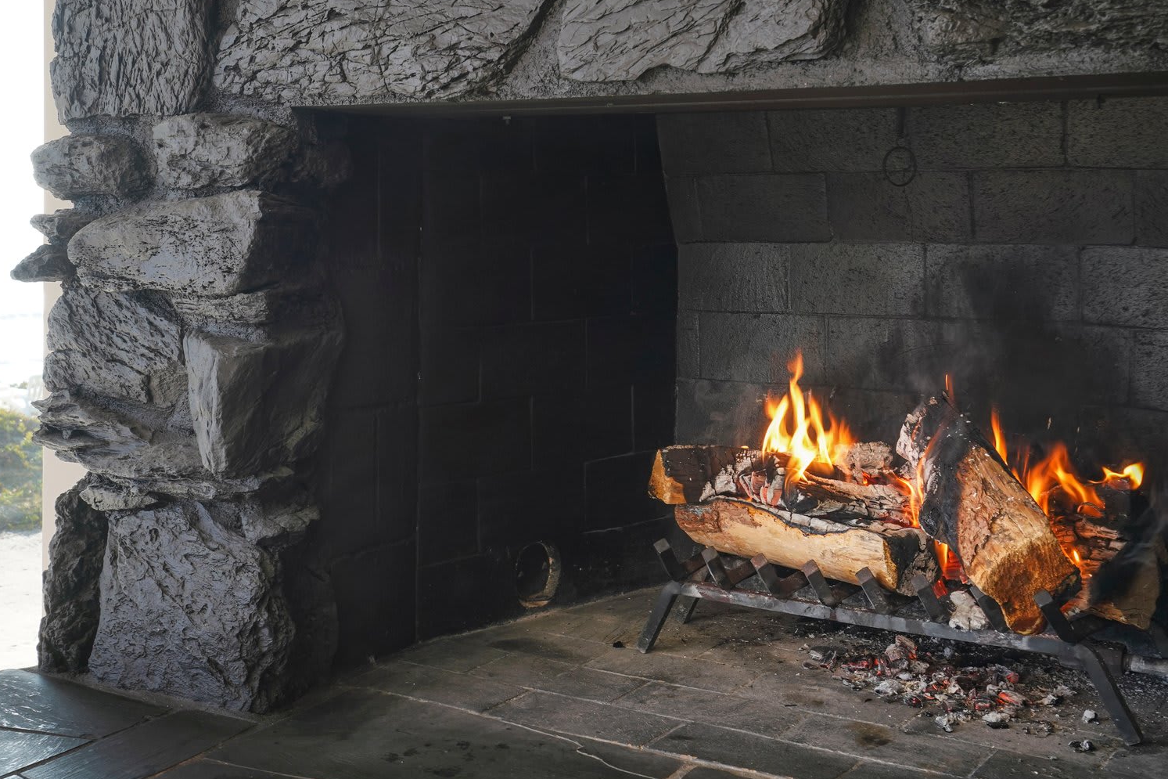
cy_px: 291
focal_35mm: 48
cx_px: 530
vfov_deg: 28.0
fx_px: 1557
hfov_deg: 41.1
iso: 1000
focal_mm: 35
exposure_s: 1/40
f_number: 9
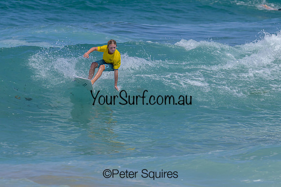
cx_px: 153
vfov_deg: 2.2
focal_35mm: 635
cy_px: 76
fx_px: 4956
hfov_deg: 3.2
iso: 640
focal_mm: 470
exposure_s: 1/2000
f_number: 11
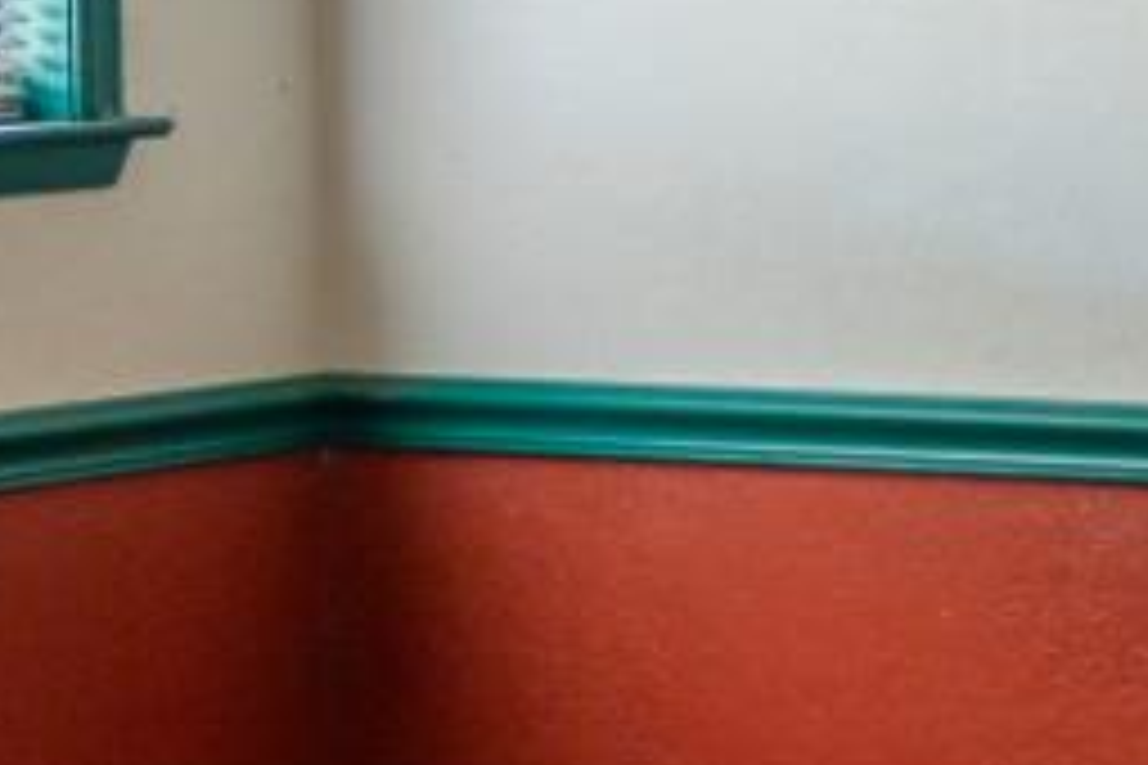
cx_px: 608
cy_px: 54
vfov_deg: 6.7
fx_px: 6569
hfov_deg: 10.0
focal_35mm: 206
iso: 640
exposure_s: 1/40
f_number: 2.5
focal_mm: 35
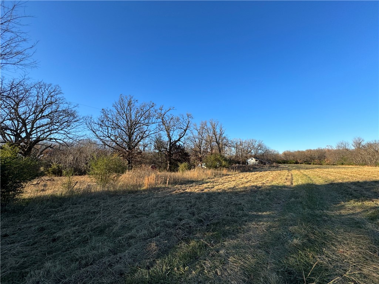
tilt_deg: +8.6
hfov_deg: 102.1
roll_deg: +0.5
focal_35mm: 14
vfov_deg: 85.7
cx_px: 190
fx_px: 153
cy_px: 142
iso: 50
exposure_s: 1/932
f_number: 2.2
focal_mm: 2.22
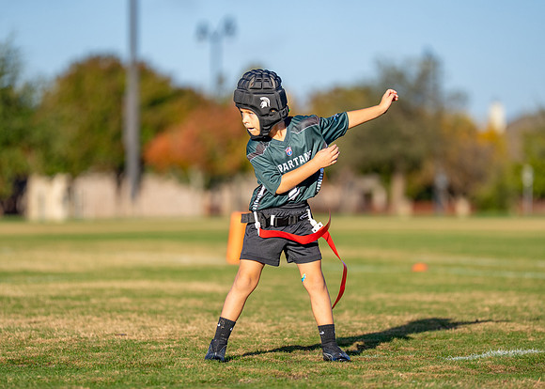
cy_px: 197
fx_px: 3846
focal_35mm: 249
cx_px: 278
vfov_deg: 5.8
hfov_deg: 8.1
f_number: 2.8
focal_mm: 200
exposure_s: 1/3200
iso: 200
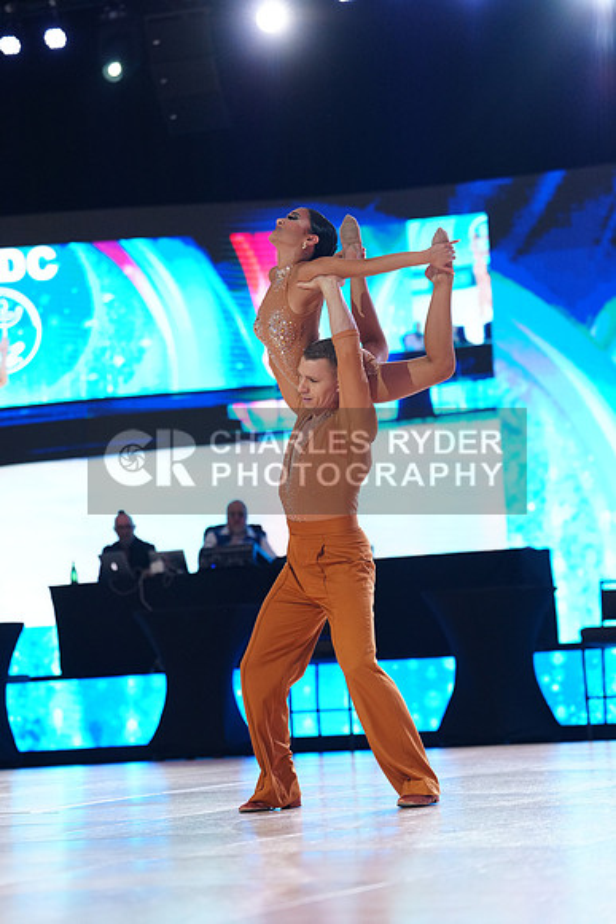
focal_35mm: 113
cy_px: 462
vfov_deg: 18.1
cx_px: 308
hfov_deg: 12.1
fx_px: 2898
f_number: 2.8
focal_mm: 113
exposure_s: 1/500
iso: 2000
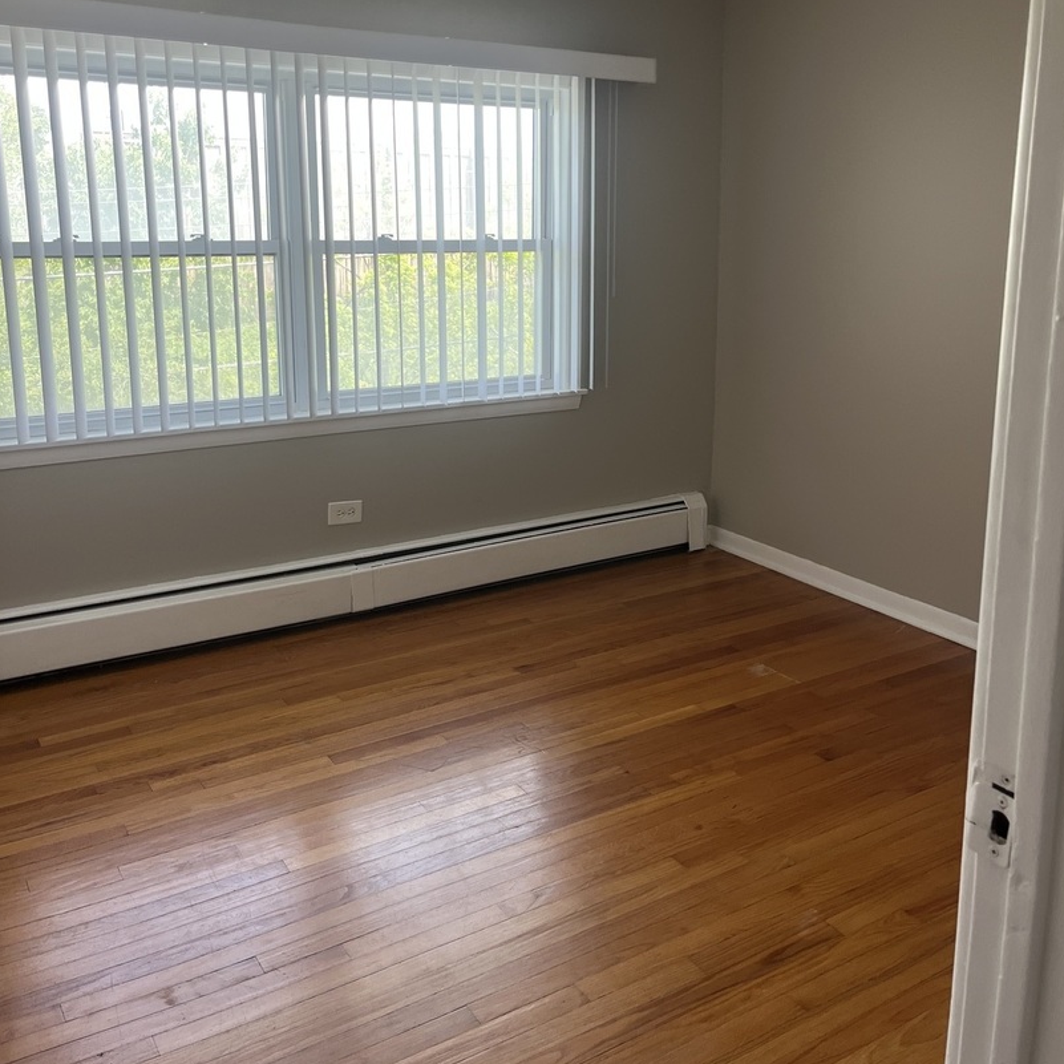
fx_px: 1078
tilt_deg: -11.0
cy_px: 429
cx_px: 537
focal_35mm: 31
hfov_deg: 52.5
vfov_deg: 52.2
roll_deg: +1.8
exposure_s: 1/121
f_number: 1.6
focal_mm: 5.1
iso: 64
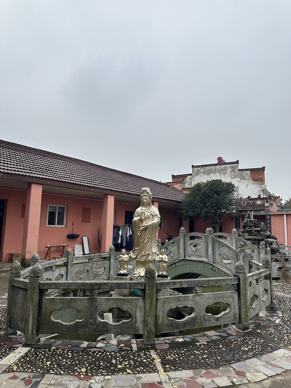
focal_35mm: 24
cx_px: 146
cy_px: 194
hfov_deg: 56.8
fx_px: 269
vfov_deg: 71.6
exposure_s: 1/2967
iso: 80
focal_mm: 6.86
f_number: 1.78
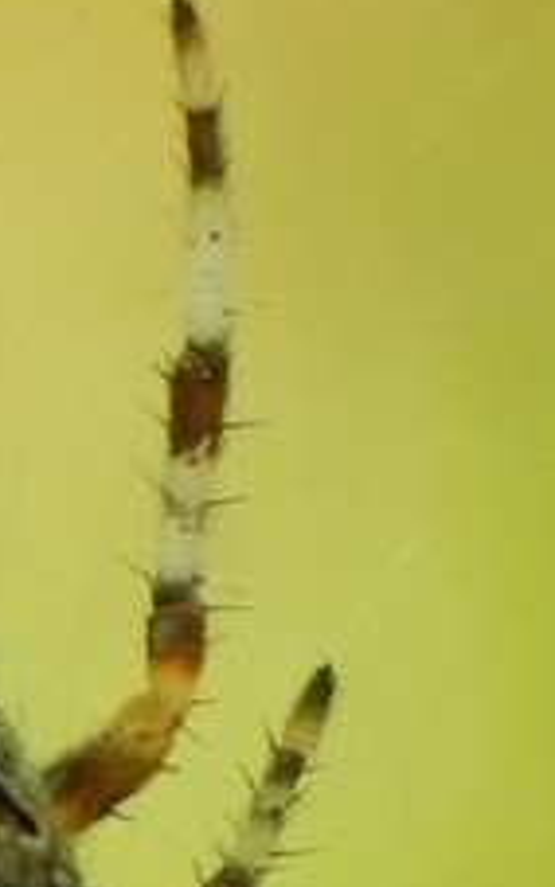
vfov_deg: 2.5
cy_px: 852
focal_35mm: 825
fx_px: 19953
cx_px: -111
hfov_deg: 1.6
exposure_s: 1/80
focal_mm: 37.1
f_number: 5.4
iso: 125
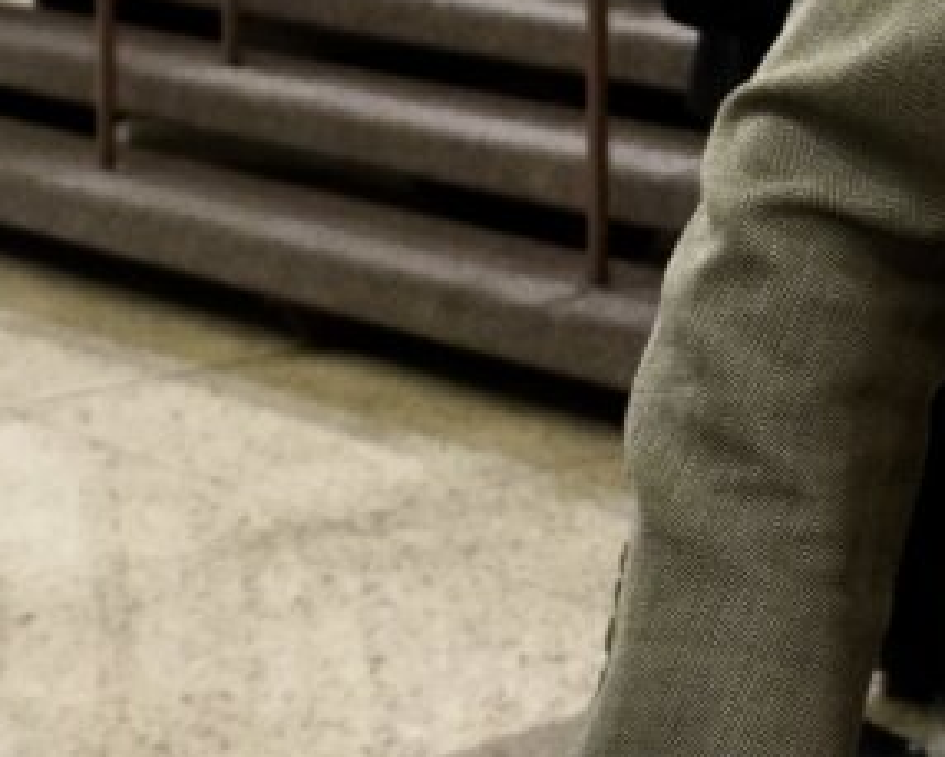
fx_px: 2378
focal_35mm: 85
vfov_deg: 16.4
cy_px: -387
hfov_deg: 18.2
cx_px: 1652
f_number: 3.5
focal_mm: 16
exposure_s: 1/25
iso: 1250
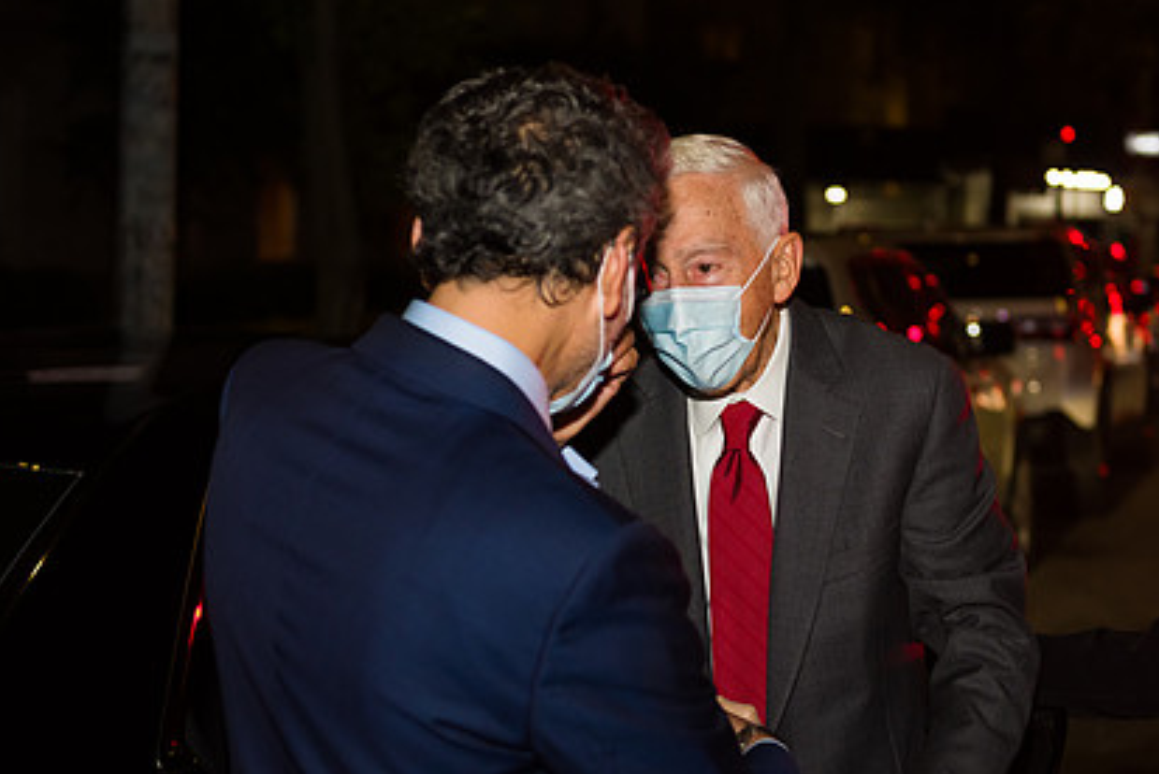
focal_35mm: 73
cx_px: 716
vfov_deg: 18.7
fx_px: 2352
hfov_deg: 27.6
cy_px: 352
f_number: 3.2
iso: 1000
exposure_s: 1/125
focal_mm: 52
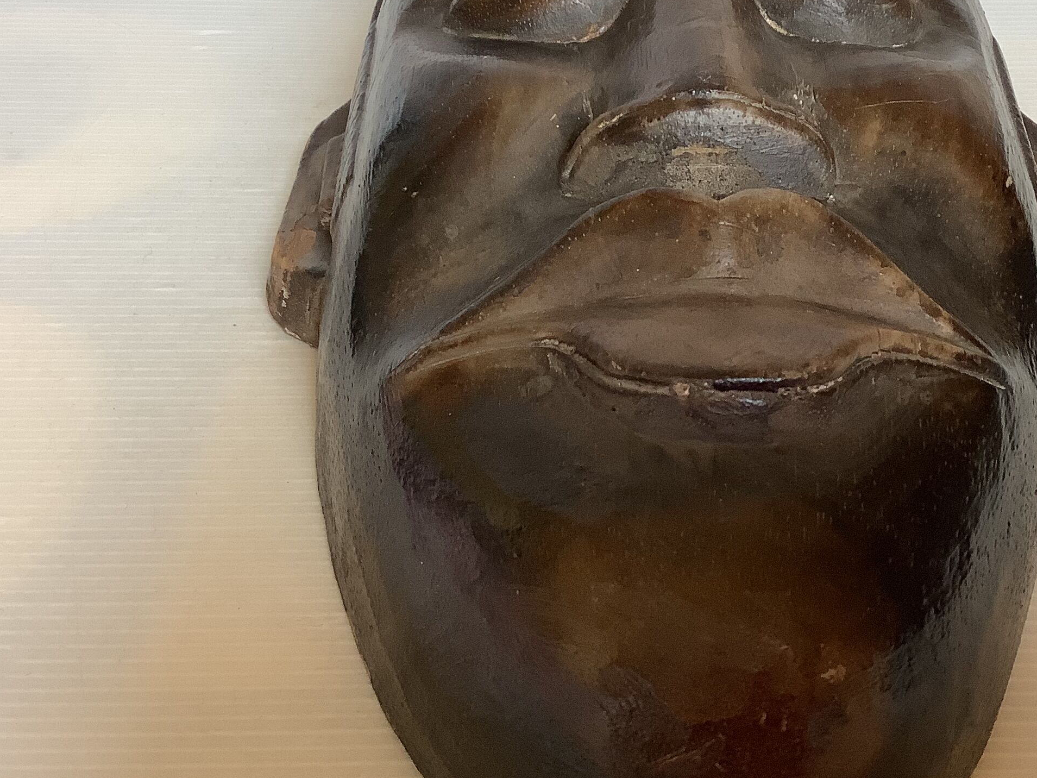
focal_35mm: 53
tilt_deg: -38.1
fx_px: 1588
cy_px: 302
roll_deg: -0.9
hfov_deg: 35.9
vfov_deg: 27.5
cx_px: 676
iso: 80
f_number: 2.4
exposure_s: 1/50
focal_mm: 3.3
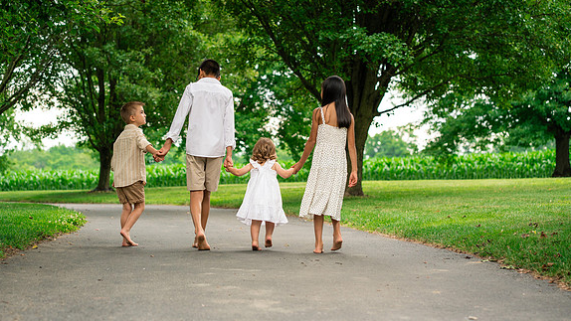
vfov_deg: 13.4
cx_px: 284
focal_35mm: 90
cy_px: 132
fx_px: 1363
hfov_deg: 23.7
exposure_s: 1/500
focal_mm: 85
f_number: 3.5
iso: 500
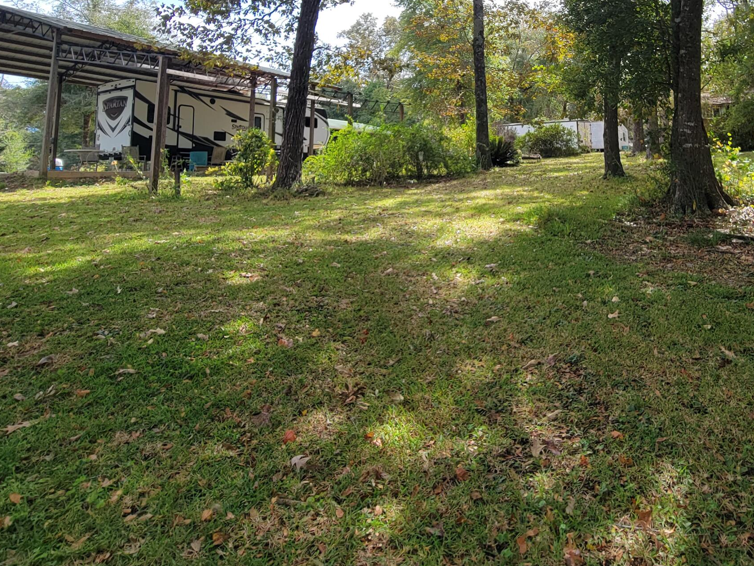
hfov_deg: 72.3
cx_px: 486
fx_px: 501
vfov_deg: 54.5
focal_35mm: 23
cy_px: 106
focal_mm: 2.2
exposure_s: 1/598
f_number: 2.2
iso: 50
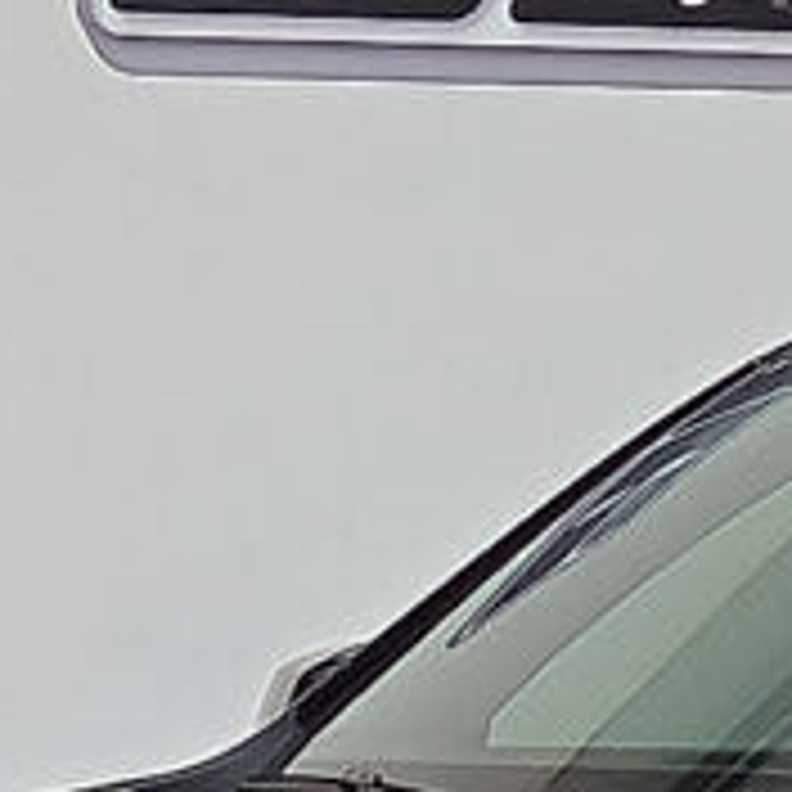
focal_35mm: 226
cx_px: 1130
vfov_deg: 7.6
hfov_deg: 7.6
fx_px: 5850
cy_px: 1080
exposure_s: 1/59.2
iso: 41
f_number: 1.8
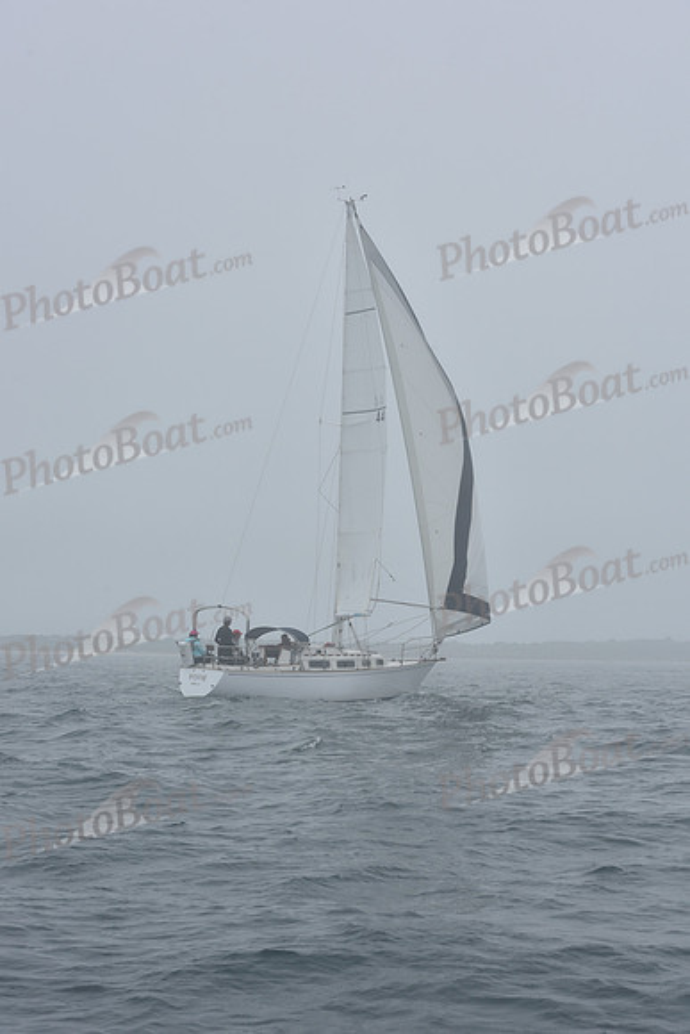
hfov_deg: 19.5
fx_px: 2011
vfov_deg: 28.8
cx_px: 345
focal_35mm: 70
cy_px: 517
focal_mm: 70
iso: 250
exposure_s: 1/800
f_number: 10
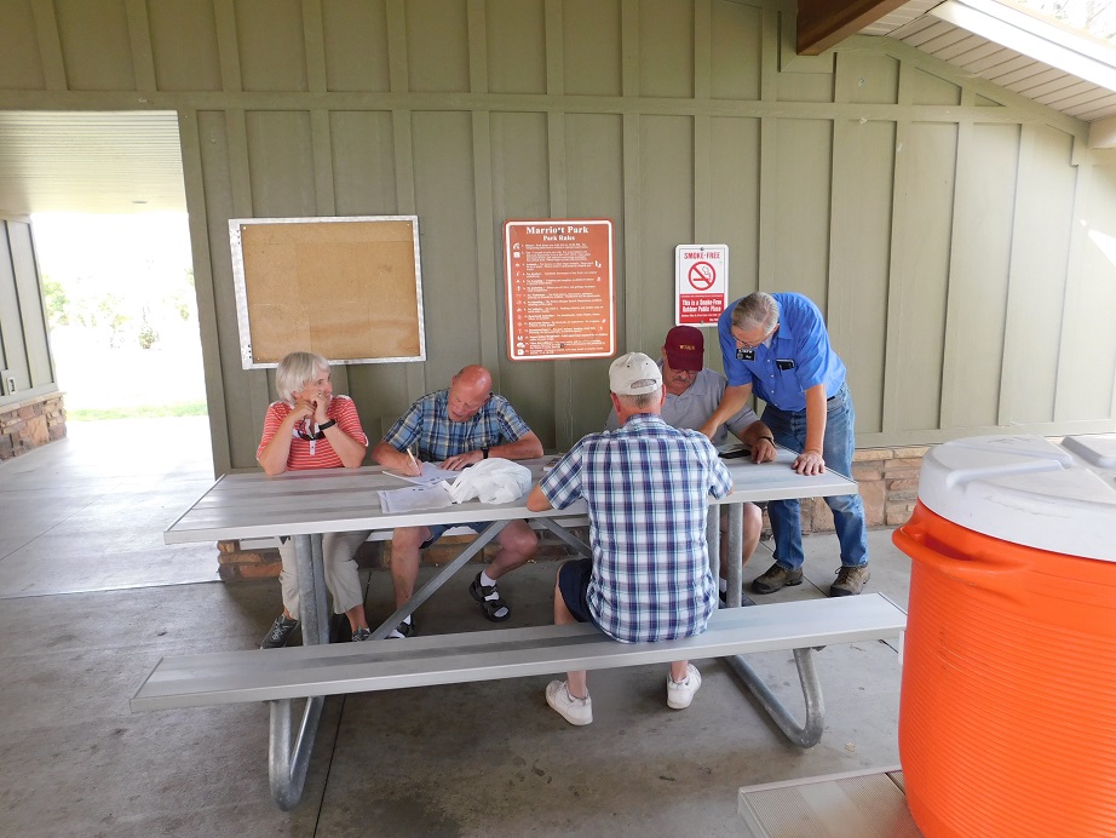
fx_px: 742
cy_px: 419
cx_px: 558
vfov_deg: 58.9
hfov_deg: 73.9
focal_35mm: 23
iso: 125
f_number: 3
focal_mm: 4
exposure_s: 1/50
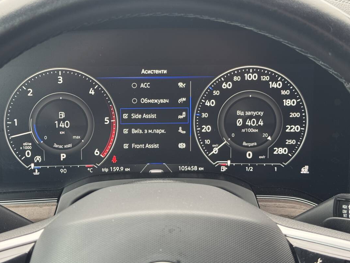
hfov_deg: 35.5
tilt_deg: -26.1
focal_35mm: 54
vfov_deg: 27.0
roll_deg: +1.1
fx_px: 546
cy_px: 120
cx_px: 154
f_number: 1.78
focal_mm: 6.76
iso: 100
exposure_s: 1/67
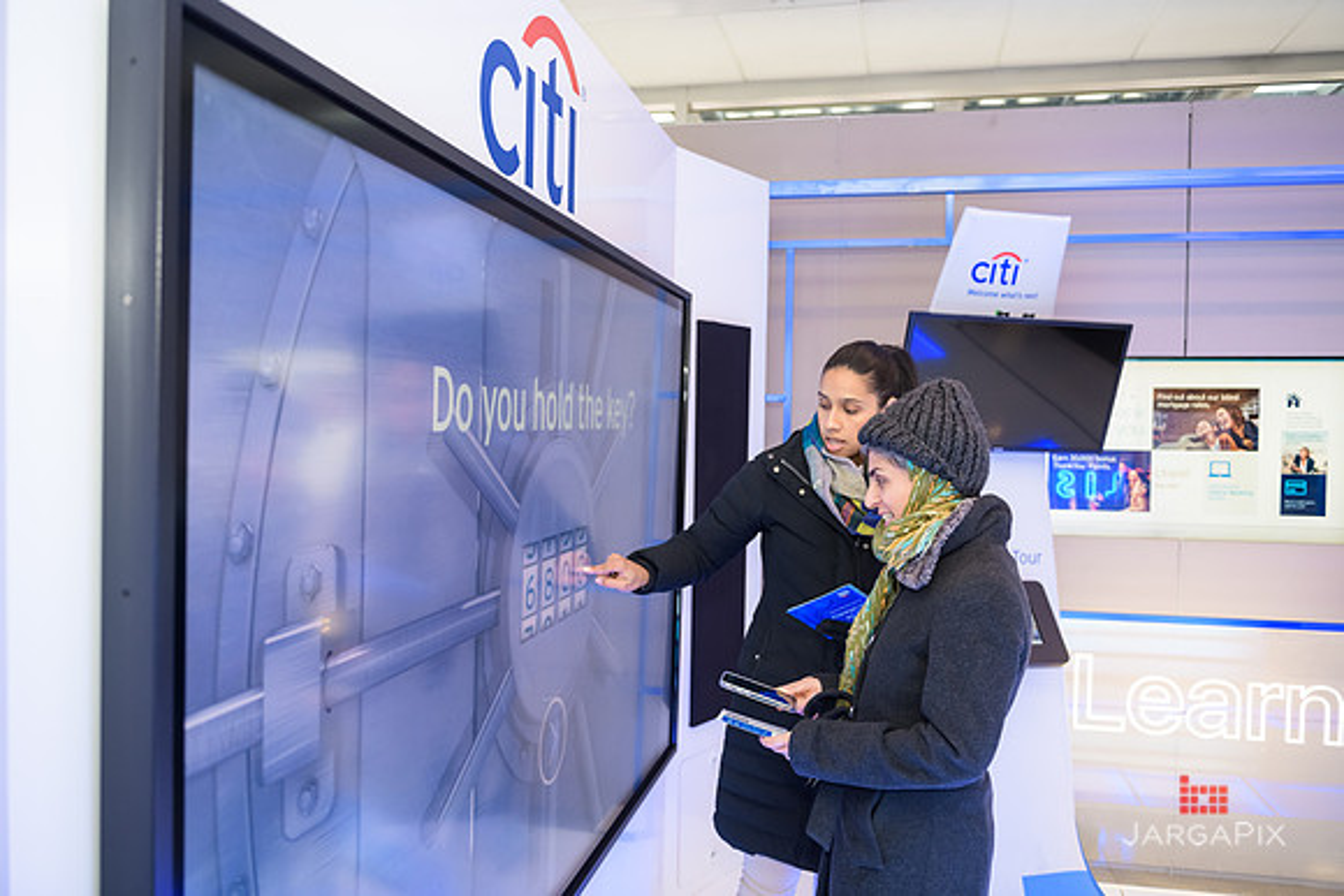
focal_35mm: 29
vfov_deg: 45.0
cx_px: 672
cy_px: 448
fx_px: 1083
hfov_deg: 63.6
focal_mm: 29
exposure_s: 1/125
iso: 1000
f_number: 3.2
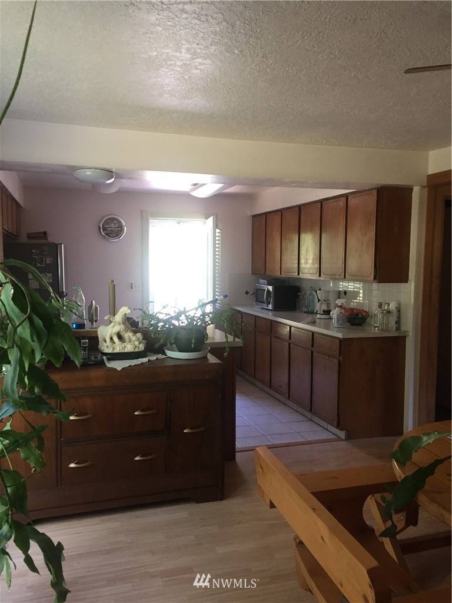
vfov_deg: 61.7
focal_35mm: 29
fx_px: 505
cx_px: 226
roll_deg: +1.1
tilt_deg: -2.5
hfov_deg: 48.2
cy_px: 302
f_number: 2.2
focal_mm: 4.15
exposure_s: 1/30
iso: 125
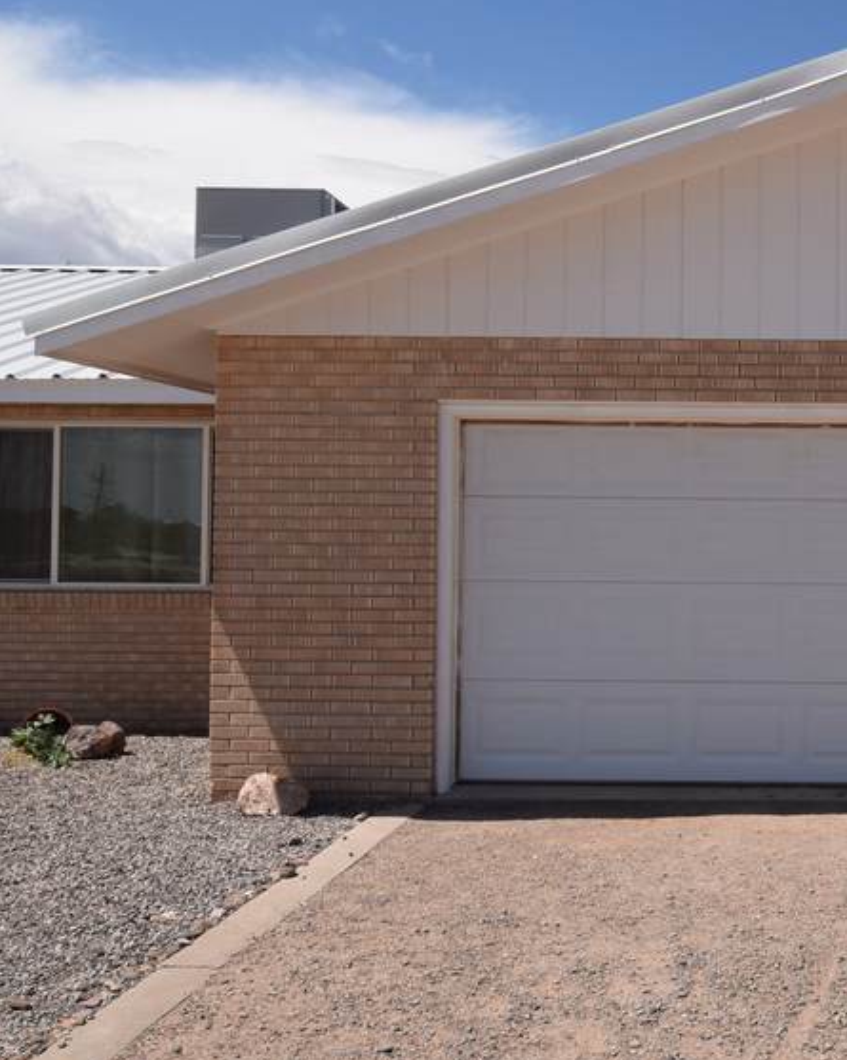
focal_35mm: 42
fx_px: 1320
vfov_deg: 43.7
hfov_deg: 33.4
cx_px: 788
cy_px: 498
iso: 100
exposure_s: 1/200
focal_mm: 13
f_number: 13
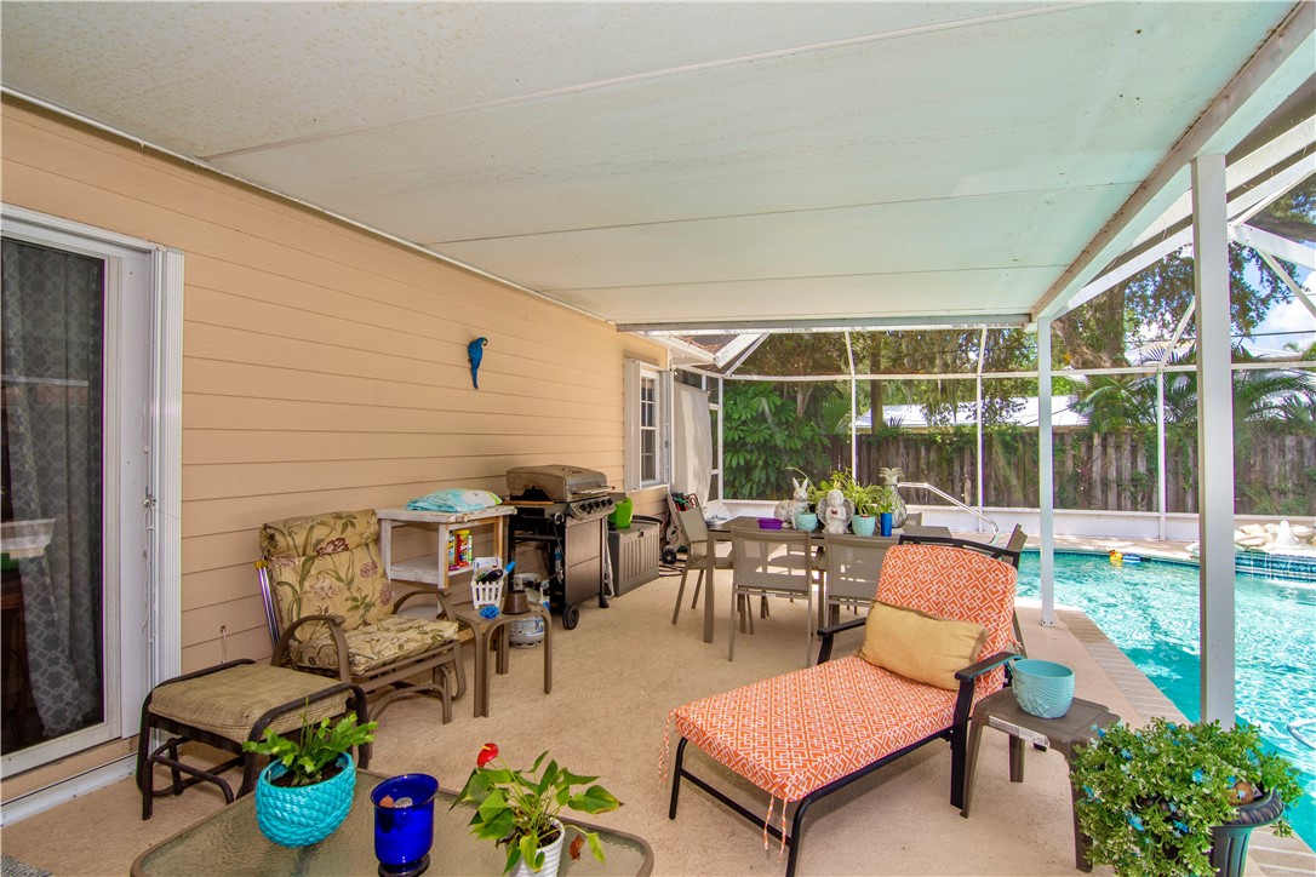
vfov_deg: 72.1
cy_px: 438
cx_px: 658
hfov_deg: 95.0
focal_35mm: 16
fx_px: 603
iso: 320
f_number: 7.1
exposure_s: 1/200
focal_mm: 11
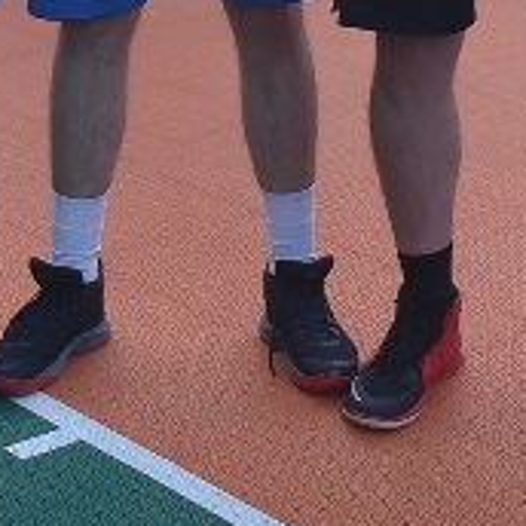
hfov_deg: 11.9
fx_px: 2527
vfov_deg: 11.2
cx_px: 349
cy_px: -378
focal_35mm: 147
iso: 1800
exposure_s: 1/800
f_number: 4
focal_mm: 29
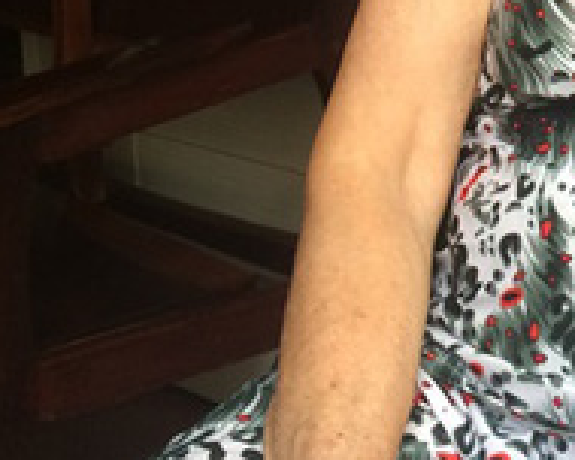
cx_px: 663
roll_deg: +4.3
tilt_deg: -6.0
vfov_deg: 14.8
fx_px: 1651
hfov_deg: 18.8
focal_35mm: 97
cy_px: -221
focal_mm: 4.15
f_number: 2.2
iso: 40
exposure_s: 1/33
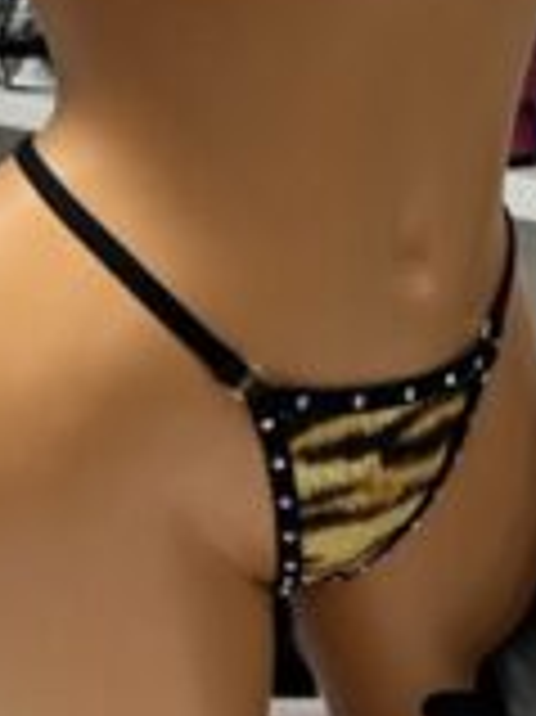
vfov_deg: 19.6
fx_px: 2026
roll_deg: -0.6
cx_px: 324
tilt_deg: -7.7
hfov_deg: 15.1
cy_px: 59
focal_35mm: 98
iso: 80
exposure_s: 1/60
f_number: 1.5
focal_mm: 5.7
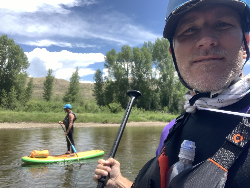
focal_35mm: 32
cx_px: 125
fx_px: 231
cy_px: 94
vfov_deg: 44.2
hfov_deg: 56.8
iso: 16
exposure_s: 1/169
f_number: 2.2
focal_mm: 2.87
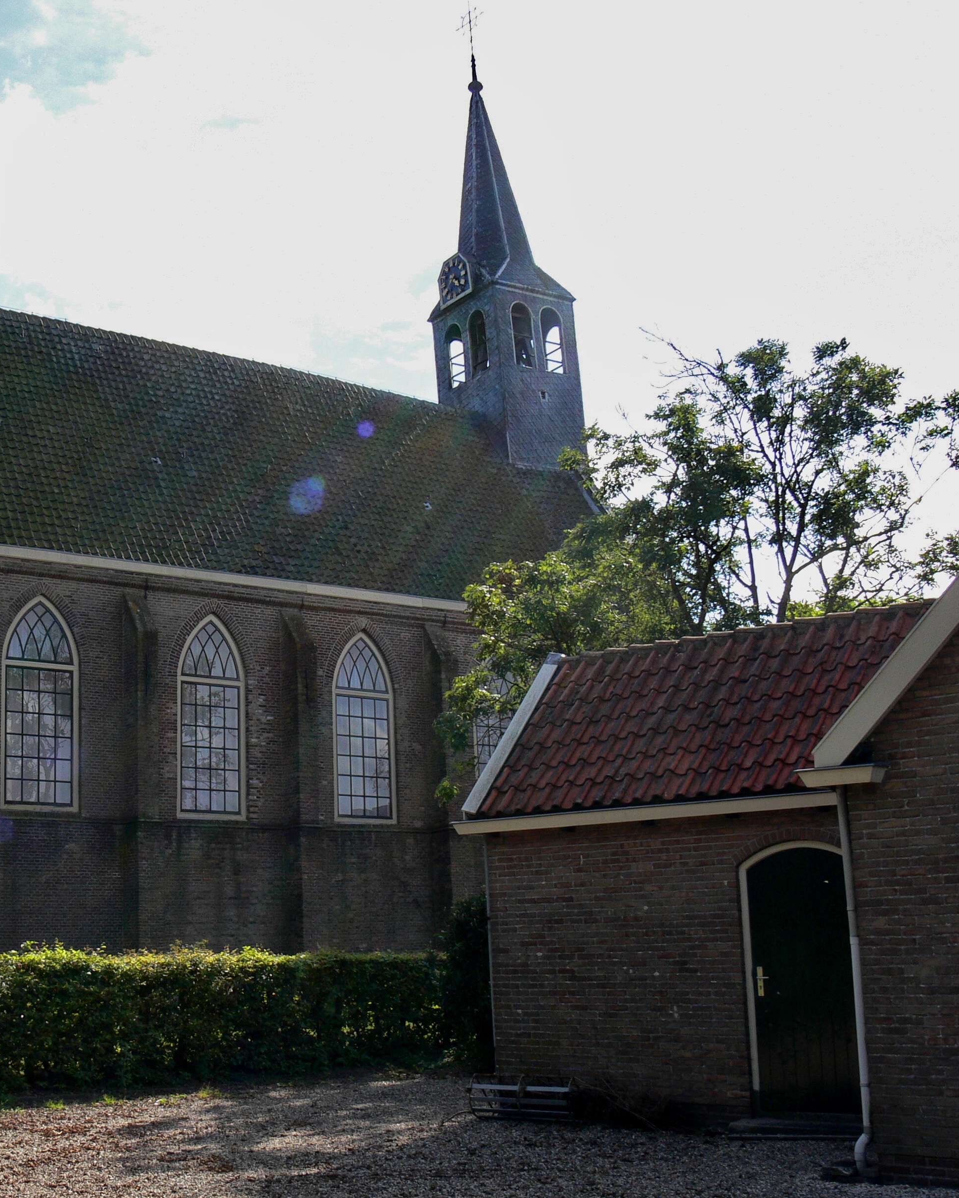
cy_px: 595
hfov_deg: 31.9
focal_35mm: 46
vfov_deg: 40.3
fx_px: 1632
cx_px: 203
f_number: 5.6
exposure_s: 1/125
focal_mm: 7.4
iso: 80
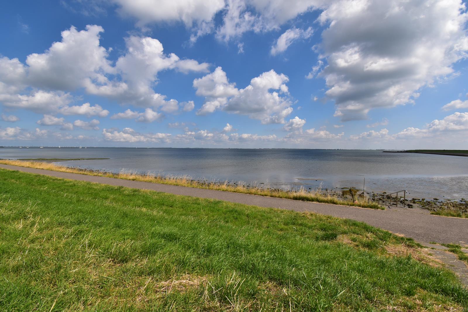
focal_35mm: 15
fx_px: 195
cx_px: 234
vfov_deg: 77.3
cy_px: 156
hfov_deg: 100.4
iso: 280
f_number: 11
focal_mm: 10
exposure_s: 1/500
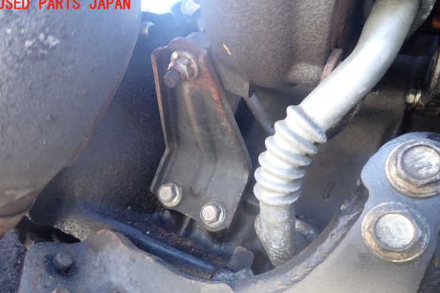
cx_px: 221
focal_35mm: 27
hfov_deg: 67.4
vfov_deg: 47.8
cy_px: 166
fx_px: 330
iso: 200
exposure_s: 1/80
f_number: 2
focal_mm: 4.5
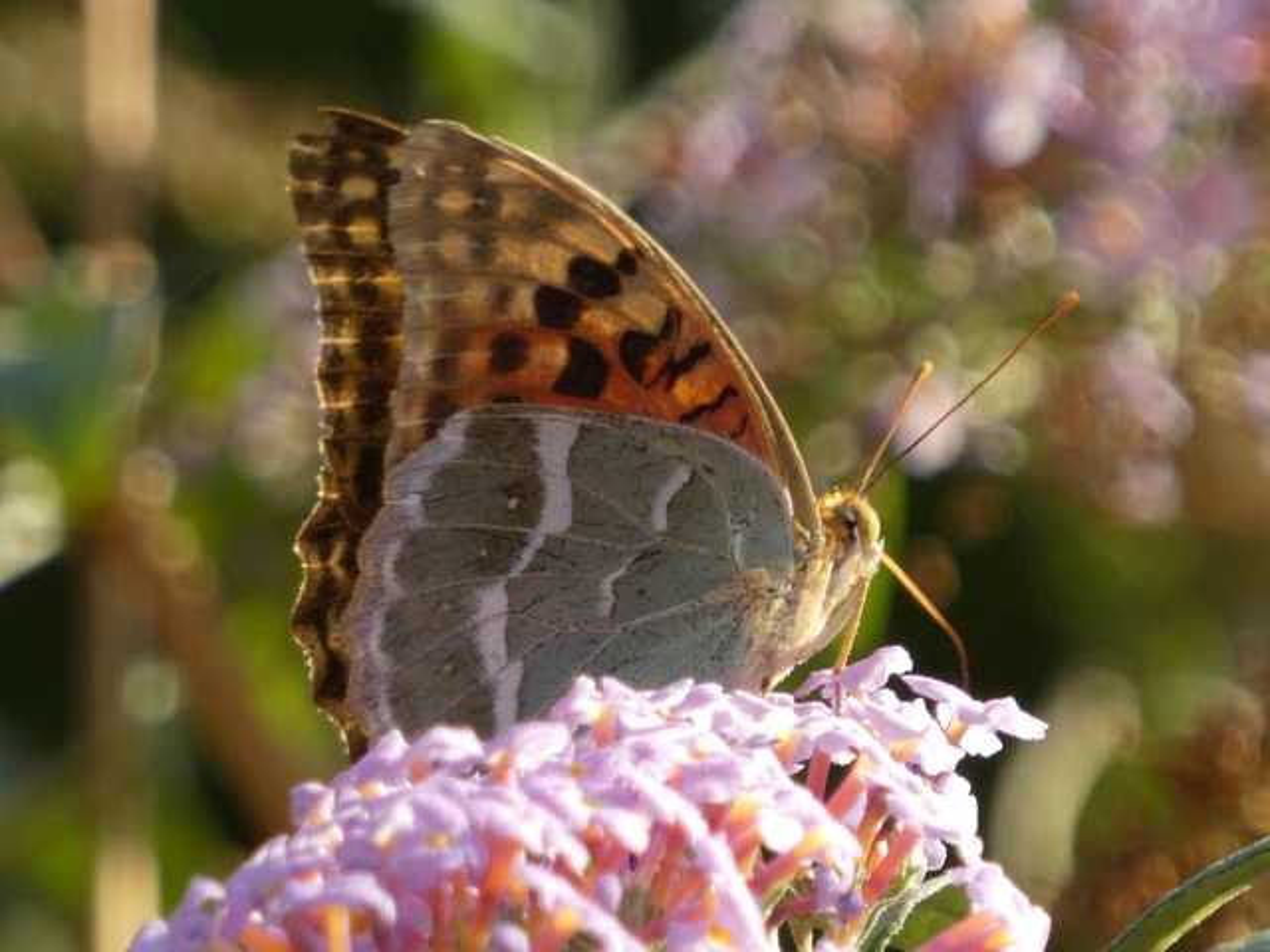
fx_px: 28543
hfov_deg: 2.5
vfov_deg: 1.9
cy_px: 476
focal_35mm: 778
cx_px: 635
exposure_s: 1/100
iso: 125
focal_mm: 139.4
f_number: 5.6
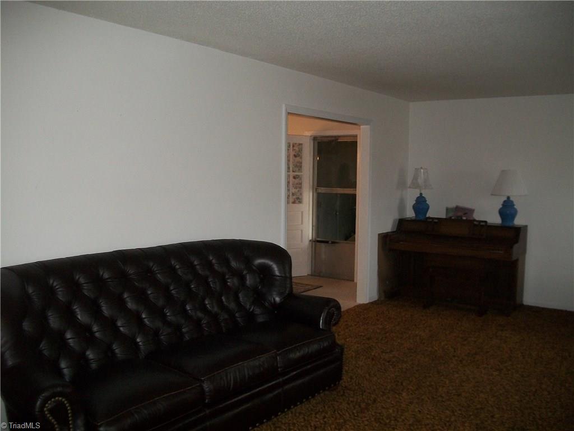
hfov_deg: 56.8
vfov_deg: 44.2
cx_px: 287
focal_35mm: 32
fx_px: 531
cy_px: 216
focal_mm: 5.7
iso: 240
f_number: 2.9
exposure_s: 1/30
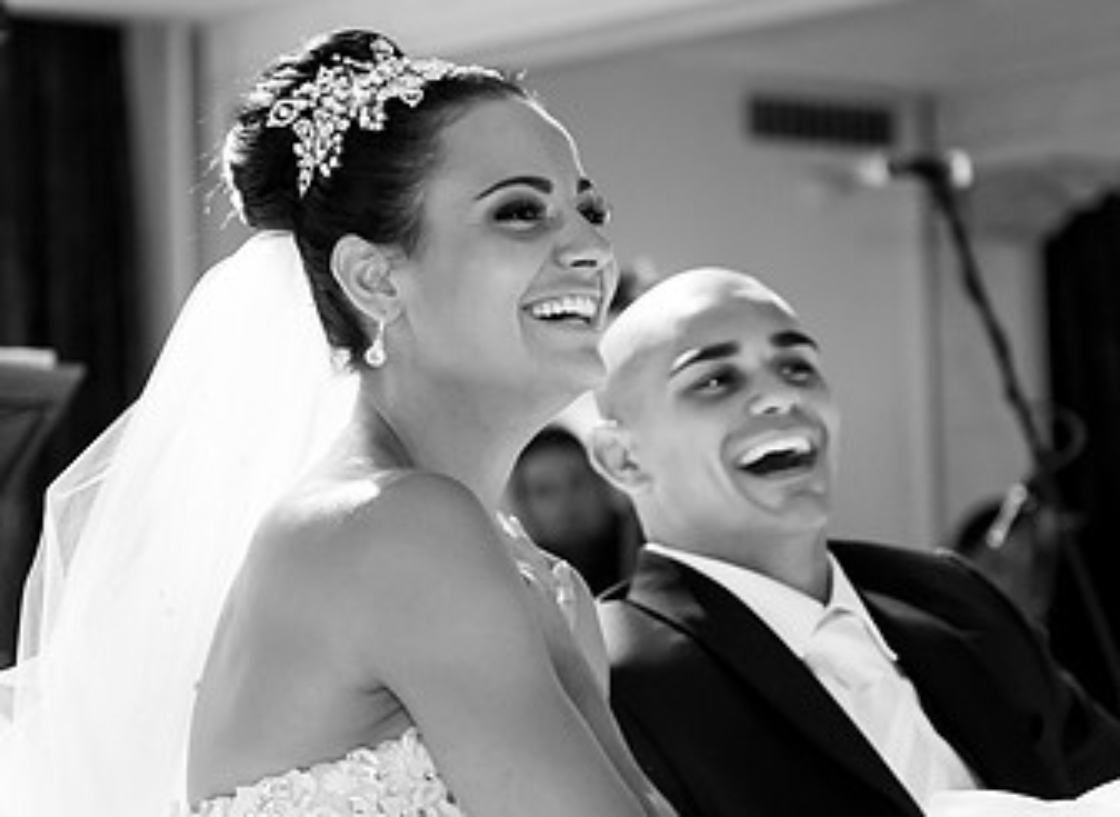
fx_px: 5478
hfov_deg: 11.7
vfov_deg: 8.5
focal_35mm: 171
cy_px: 428
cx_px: 418
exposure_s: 1/60
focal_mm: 70
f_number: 2.8
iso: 1250
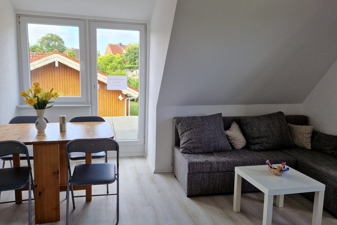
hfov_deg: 61.9
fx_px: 281
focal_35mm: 30
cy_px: 110
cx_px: 171
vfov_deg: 43.6
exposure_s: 1/180
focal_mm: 5.4
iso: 50
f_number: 1.8
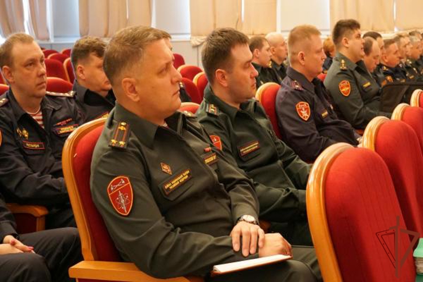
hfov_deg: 43.6
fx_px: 529
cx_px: 212
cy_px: 141
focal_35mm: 45
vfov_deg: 29.9
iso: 6400
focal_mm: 30
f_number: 4.5
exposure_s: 1/5
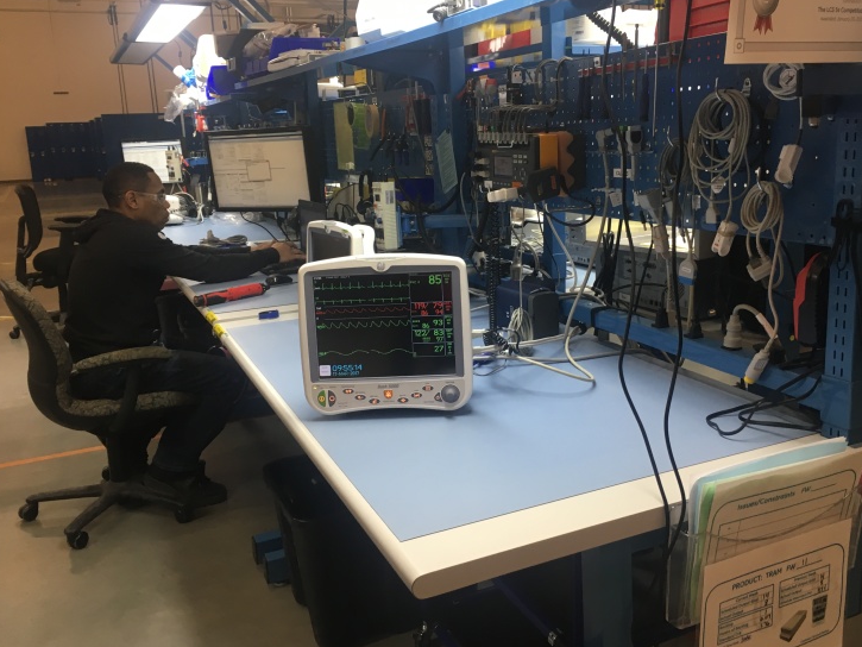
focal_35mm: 32
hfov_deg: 56.7
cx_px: 463
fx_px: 797
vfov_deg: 44.2
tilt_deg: -14.7
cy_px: 309
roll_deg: +2.2
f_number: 2.2
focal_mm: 4.15
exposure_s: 1/30
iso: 64
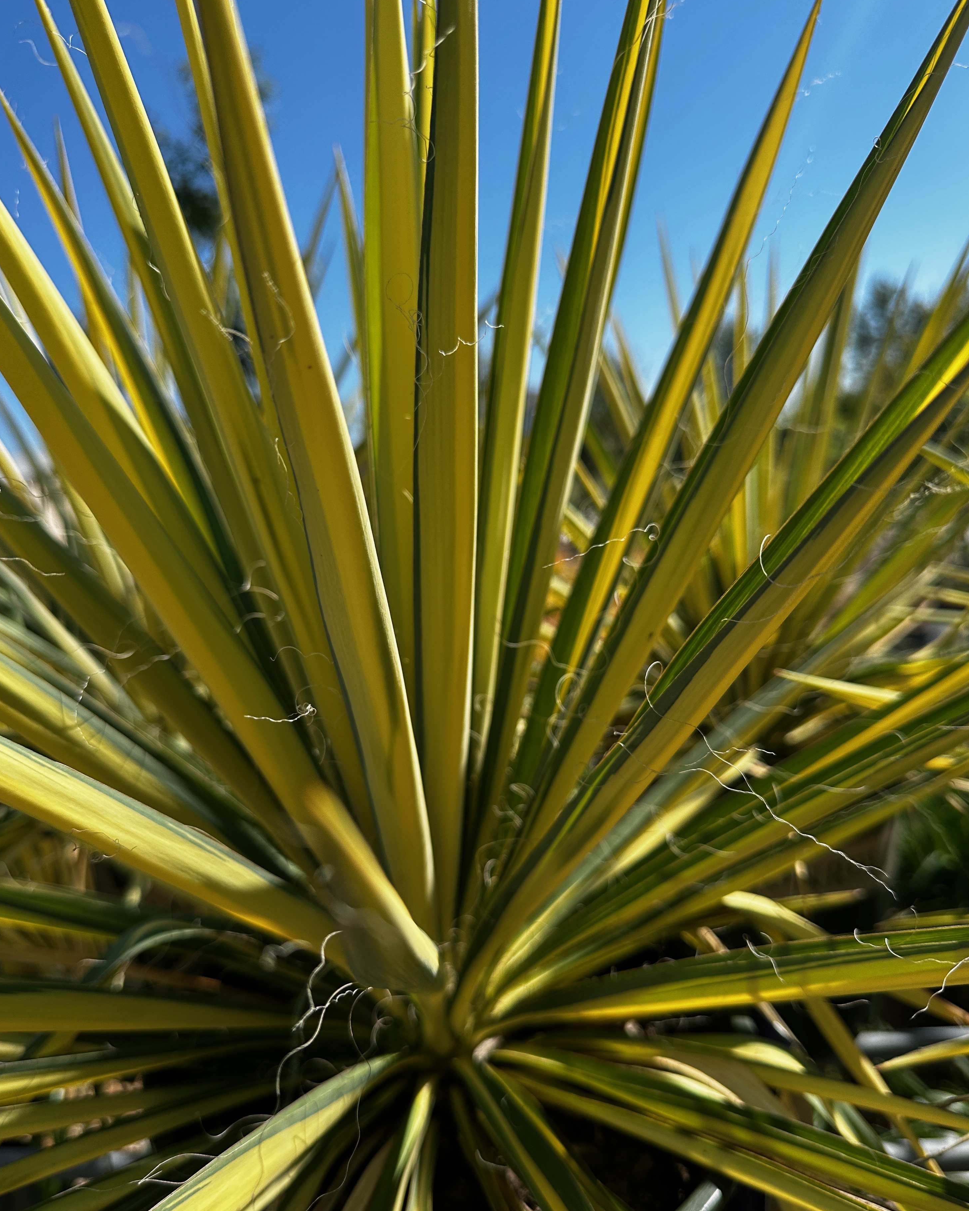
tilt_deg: -8.5
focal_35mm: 26
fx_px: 932
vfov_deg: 65.9
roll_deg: +7.5
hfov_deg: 54.9
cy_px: 657
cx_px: 480
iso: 80
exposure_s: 1/3597
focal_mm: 6.86
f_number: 1.78
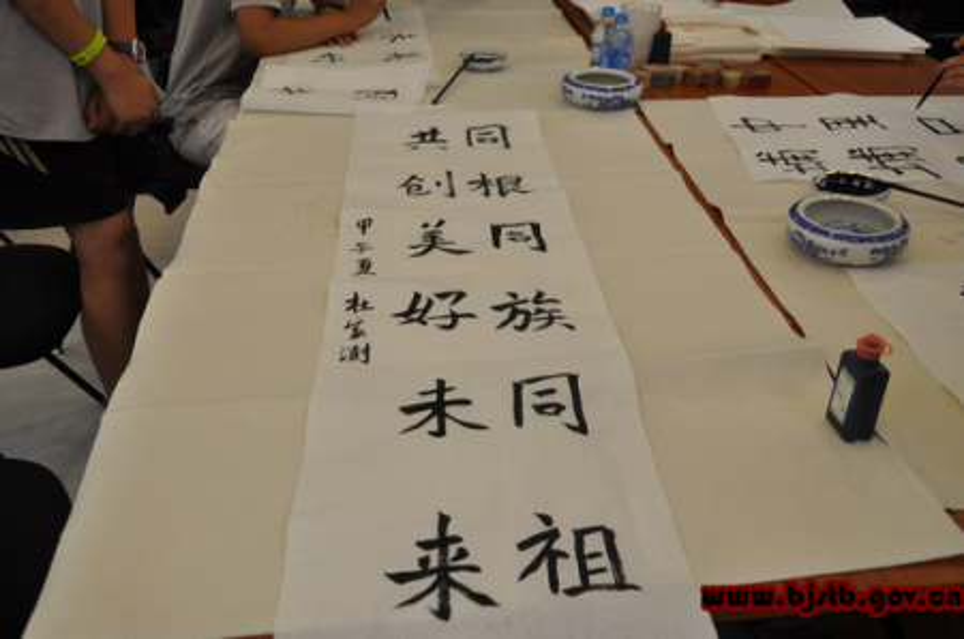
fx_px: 882
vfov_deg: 39.8
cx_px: 482
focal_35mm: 33
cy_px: 320
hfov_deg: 57.3
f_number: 5.6
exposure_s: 1/30
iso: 200
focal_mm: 22
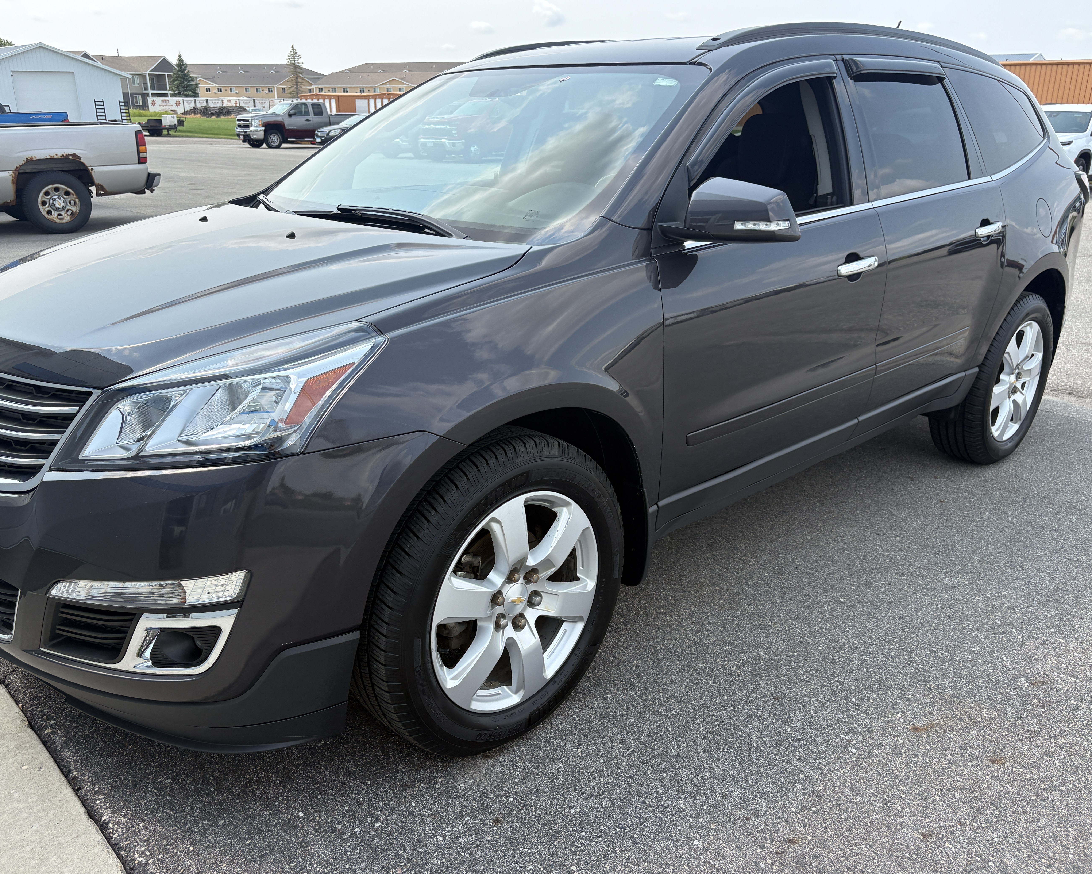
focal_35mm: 28
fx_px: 905
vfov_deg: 51.5
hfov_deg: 62.2
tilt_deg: -17.9
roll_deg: +3.1
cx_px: 524
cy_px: 436
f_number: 1.6
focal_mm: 5.96
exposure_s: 1/1550
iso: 50
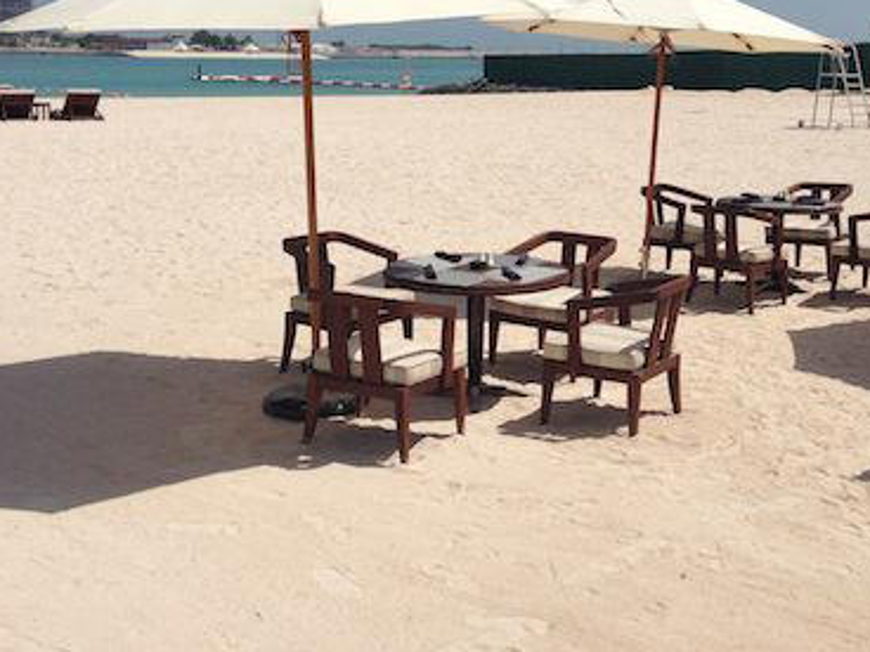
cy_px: 169
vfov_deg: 27.7
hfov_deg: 36.6
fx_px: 1307
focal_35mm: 52
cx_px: 548
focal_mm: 4.12
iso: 50
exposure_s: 1/4184
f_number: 2.4
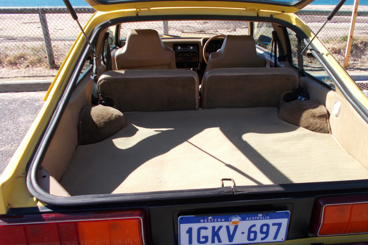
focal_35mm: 31
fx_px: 317
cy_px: 148
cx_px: 208
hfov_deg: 60.1
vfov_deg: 42.1
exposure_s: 1/500
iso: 80
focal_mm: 4.6
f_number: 3.2
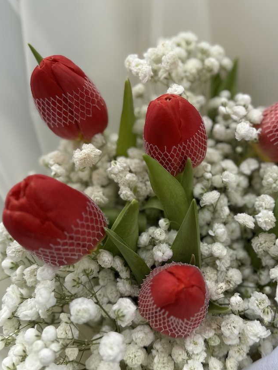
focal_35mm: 36
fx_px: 385
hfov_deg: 39.1
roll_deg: -0.2
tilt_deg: -37.7
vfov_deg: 51.3
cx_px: 189
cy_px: 180
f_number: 1.78
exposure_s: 1/1980
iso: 80
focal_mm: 6.76
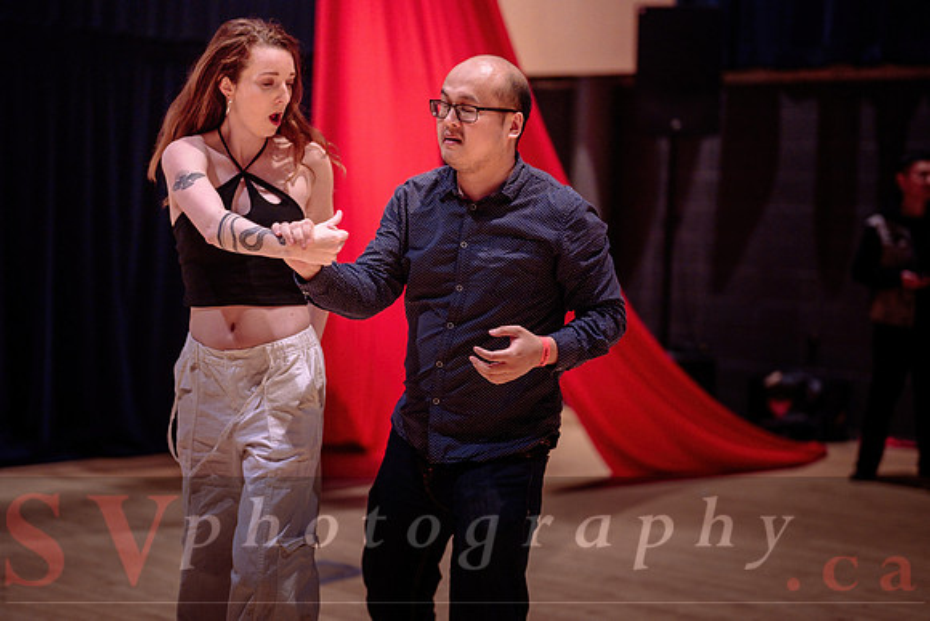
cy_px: 314
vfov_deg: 20.9
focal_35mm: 65
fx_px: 1680
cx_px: 397
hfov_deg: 30.9
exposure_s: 1/200
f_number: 1.2
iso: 1600
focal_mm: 50
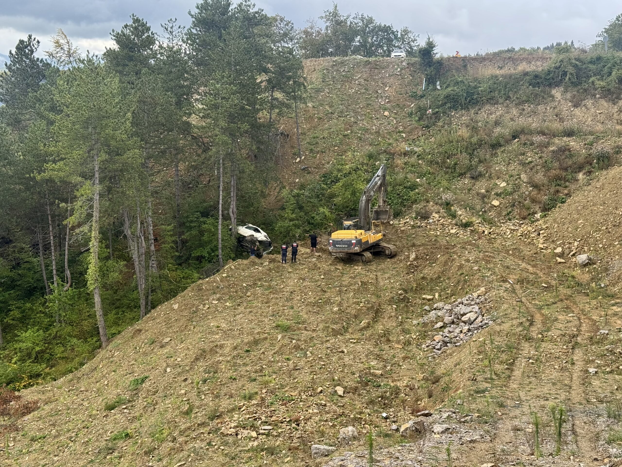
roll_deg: -0.9
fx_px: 862
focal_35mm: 48
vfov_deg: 30.3
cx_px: 311
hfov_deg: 39.7
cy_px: 234
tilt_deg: -7.1
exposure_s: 1/535
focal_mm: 6.76
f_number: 1.78
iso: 64
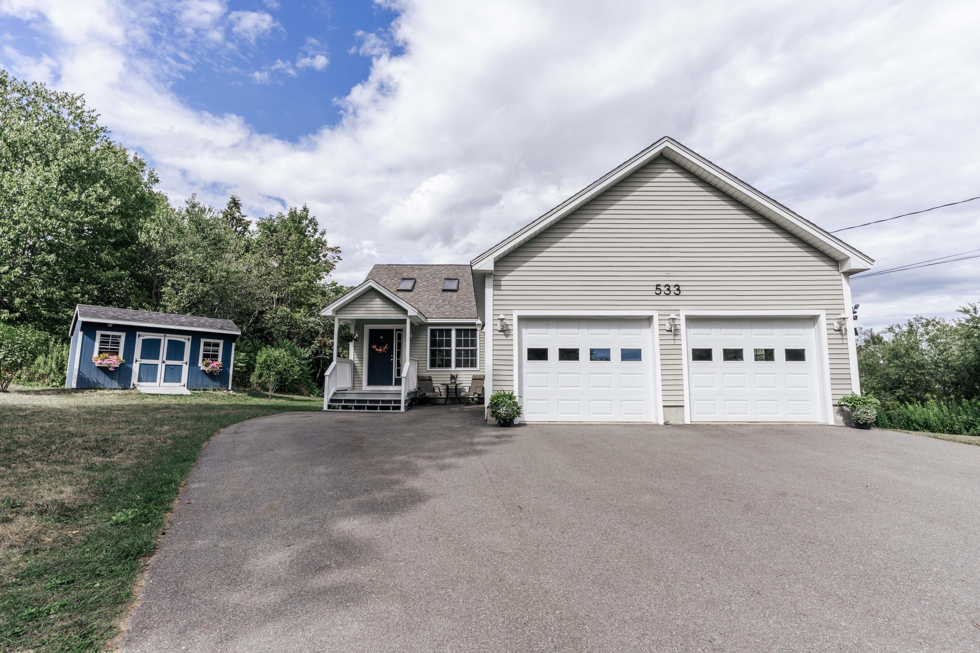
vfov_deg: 70.4
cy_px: 326
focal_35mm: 17
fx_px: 463
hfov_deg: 93.3
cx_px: 490
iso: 100
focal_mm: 17
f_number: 8
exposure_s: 1/1250
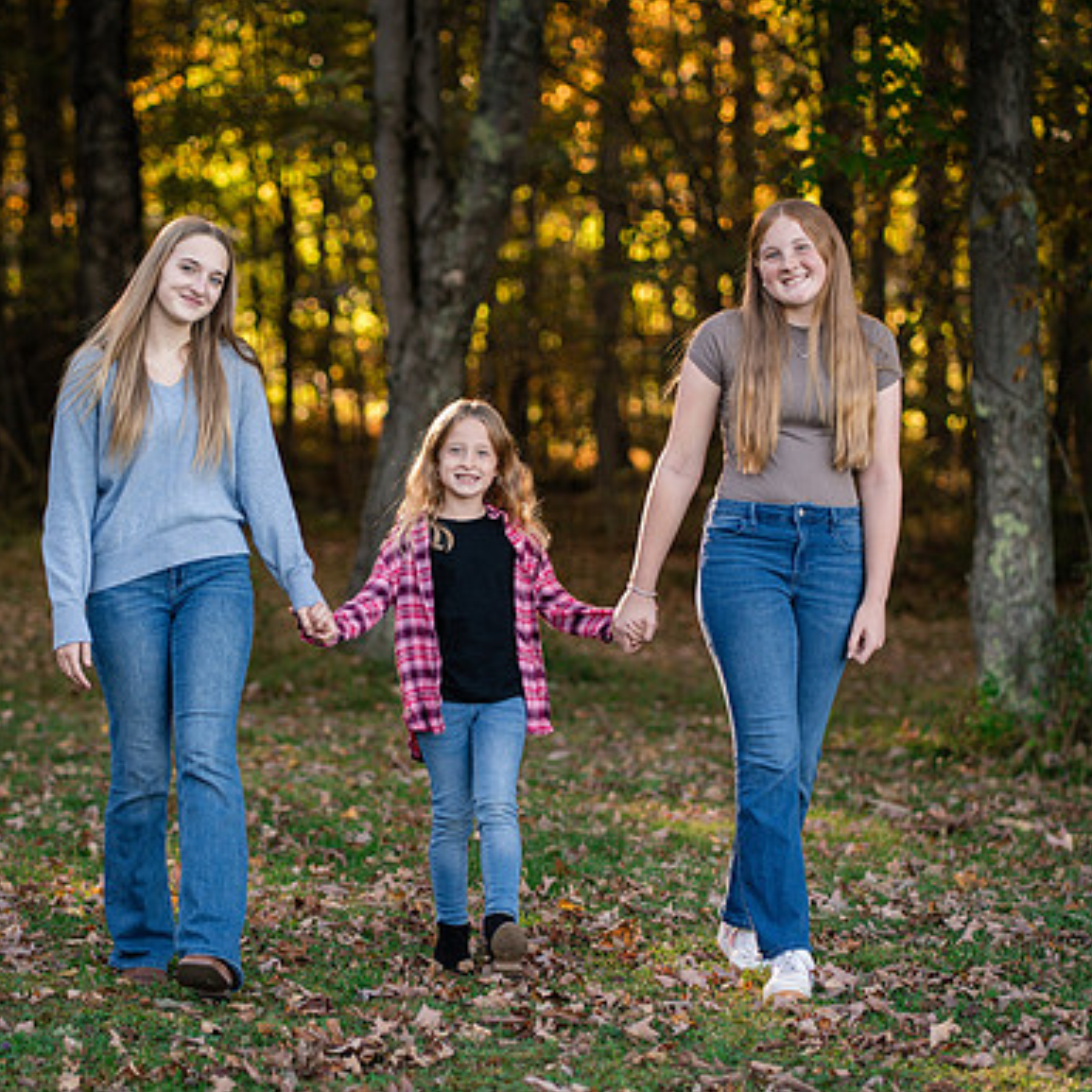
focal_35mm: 123
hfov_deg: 14.2
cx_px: 446
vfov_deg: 14.2
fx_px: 4390
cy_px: 617
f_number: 2.2
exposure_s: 1/640
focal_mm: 85
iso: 320
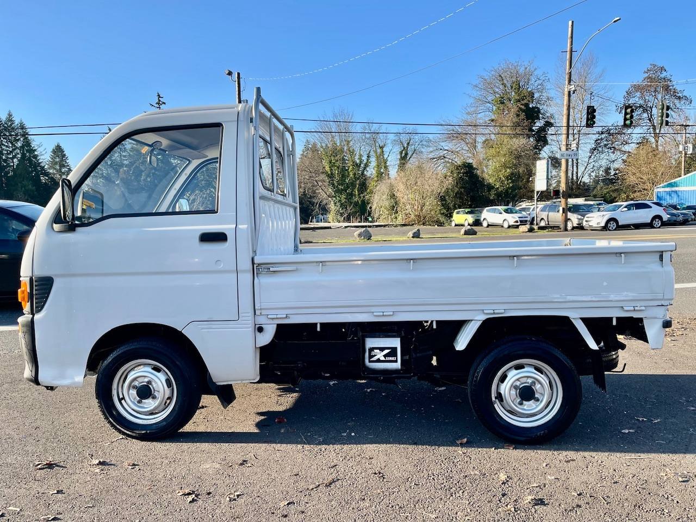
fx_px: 503
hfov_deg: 69.4
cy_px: 261
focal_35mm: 25
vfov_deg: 54.9
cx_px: 348
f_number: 1.6
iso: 32
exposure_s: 1/1130
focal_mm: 5.1
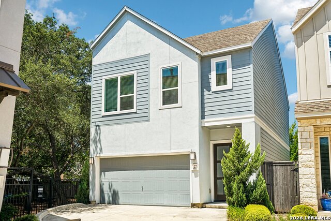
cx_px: 166
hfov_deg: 55.8
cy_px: 110
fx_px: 313
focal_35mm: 34
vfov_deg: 38.9
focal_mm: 34
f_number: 8
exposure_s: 1/250
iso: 200
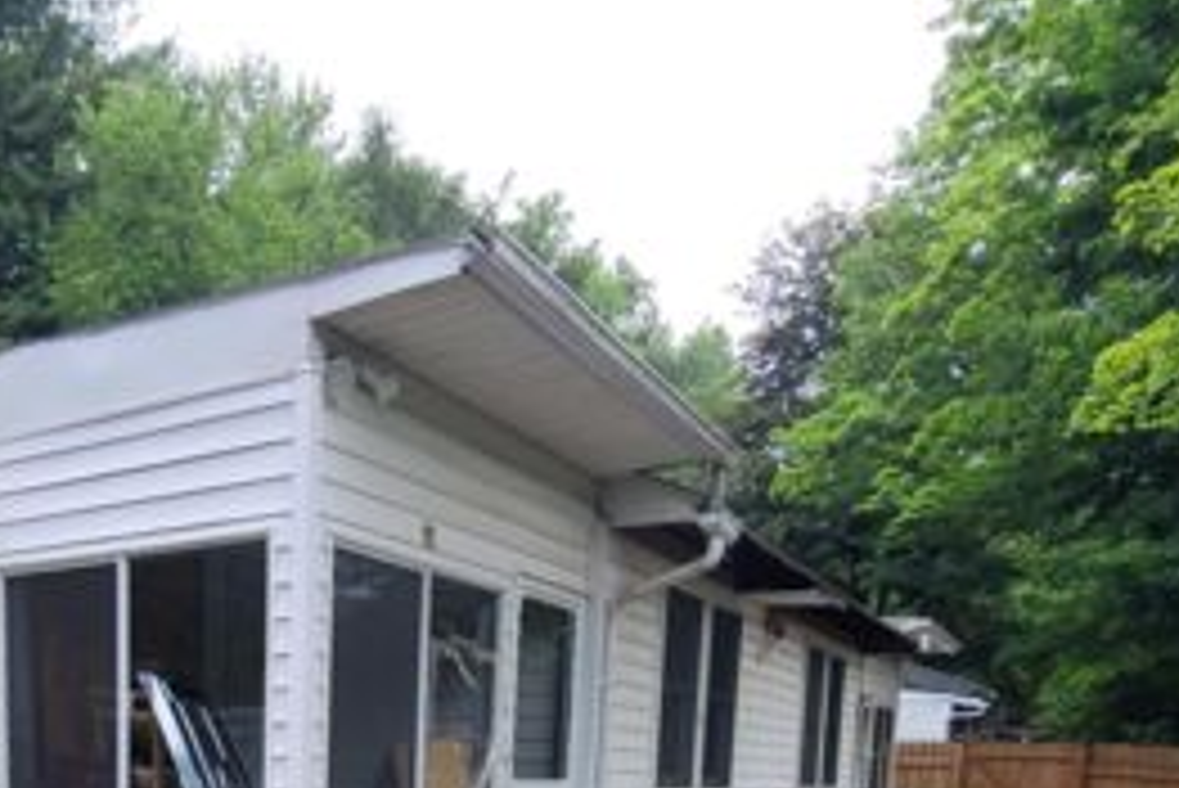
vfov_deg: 32.6
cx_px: 266
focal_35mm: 33
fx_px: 1081
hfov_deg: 54.0
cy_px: 959
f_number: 2.2
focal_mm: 2.2
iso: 50
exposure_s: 1/433
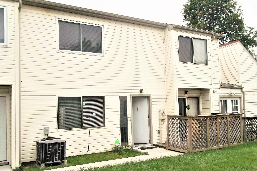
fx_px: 243
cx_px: 129
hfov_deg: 55.8
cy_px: 96
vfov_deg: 38.8
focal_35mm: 34
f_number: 8.8
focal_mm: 5.7
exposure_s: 1/160
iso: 80
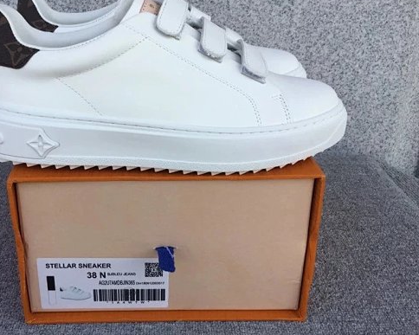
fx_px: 496
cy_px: 146
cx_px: 163
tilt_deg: -22.8
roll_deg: -0.7
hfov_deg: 45.5
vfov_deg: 37.3
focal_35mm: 40
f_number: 2.4
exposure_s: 1/463
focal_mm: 3.3
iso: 25
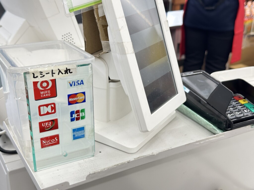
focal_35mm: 48
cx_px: 127
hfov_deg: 39.7
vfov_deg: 30.3
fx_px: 352
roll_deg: -1.7
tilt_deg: -23.3
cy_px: 95
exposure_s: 1/60
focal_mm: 6.86
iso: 80
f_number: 1.78
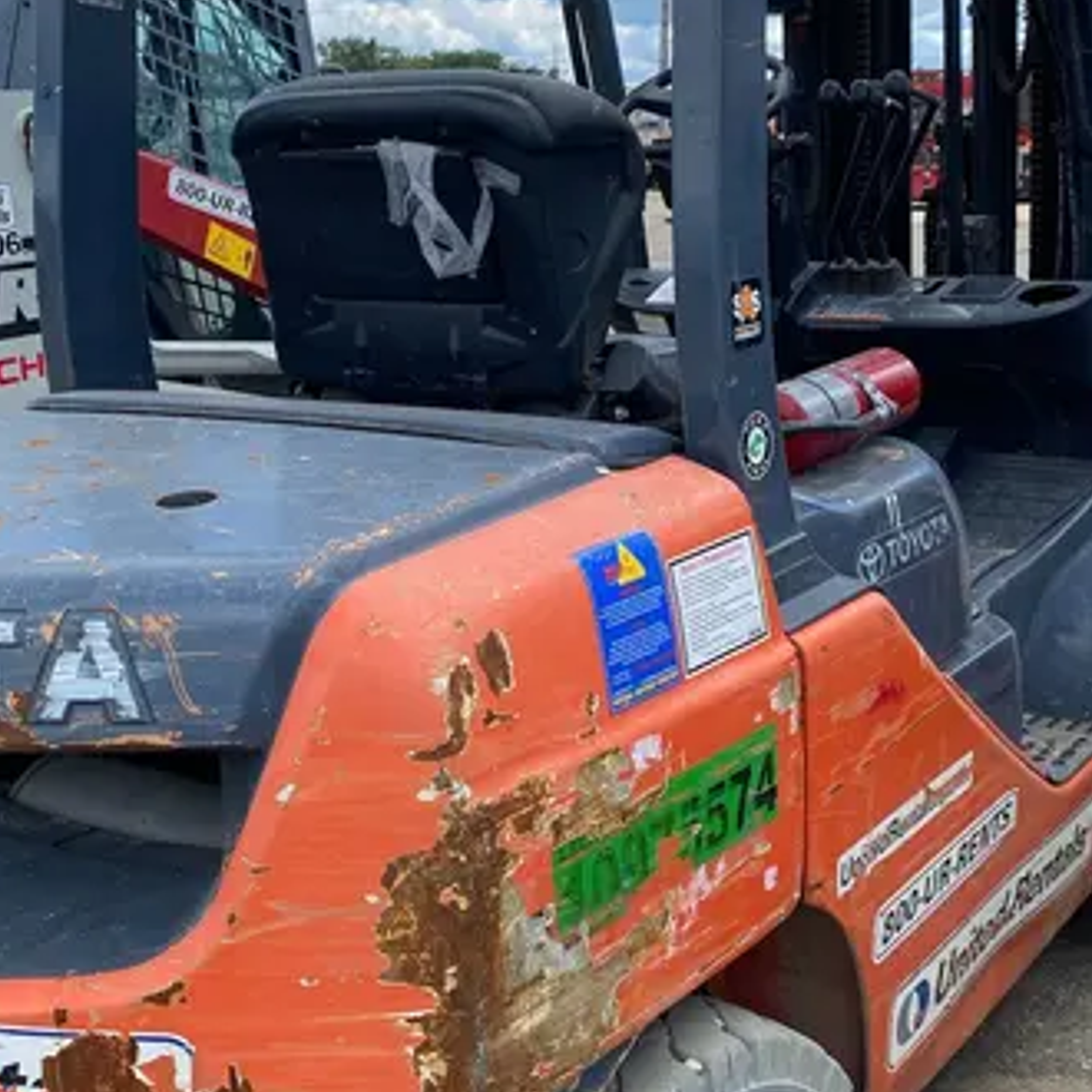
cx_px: 523
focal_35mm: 51
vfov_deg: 33.4
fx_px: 1820
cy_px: 515
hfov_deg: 33.4
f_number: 1.8
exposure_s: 1/1245
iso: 32
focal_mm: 4.25
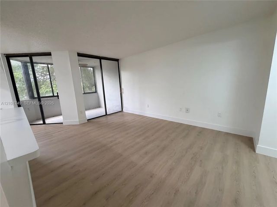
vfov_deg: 85.7
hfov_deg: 102.1
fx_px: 112
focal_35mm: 14
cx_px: 138
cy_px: 104
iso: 320
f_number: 2.2
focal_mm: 2.22
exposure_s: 1/120
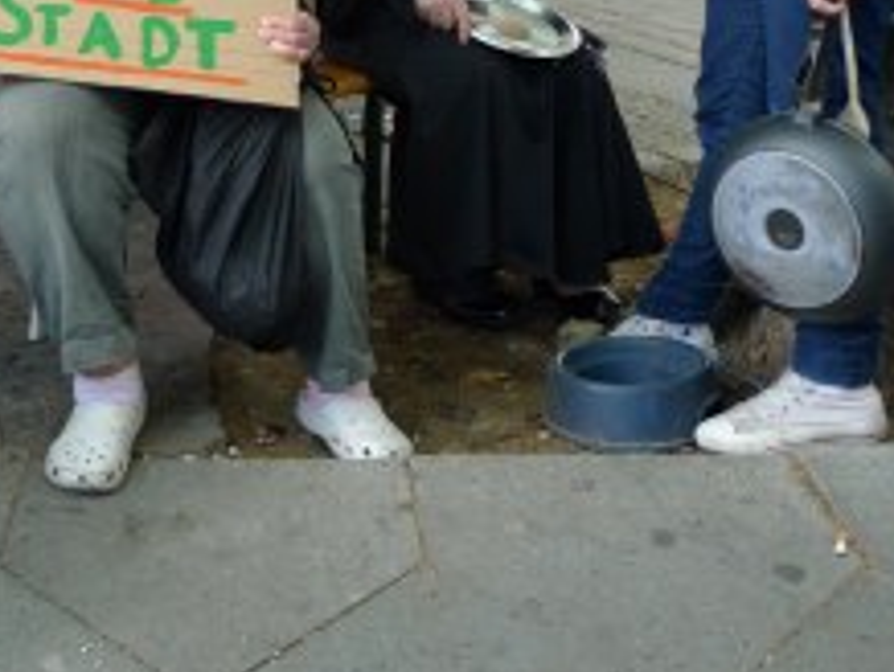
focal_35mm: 55
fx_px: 1422
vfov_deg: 25.8
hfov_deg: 34.1
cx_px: 209
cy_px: 70
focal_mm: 6.3
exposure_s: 1/160
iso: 320
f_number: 2.2
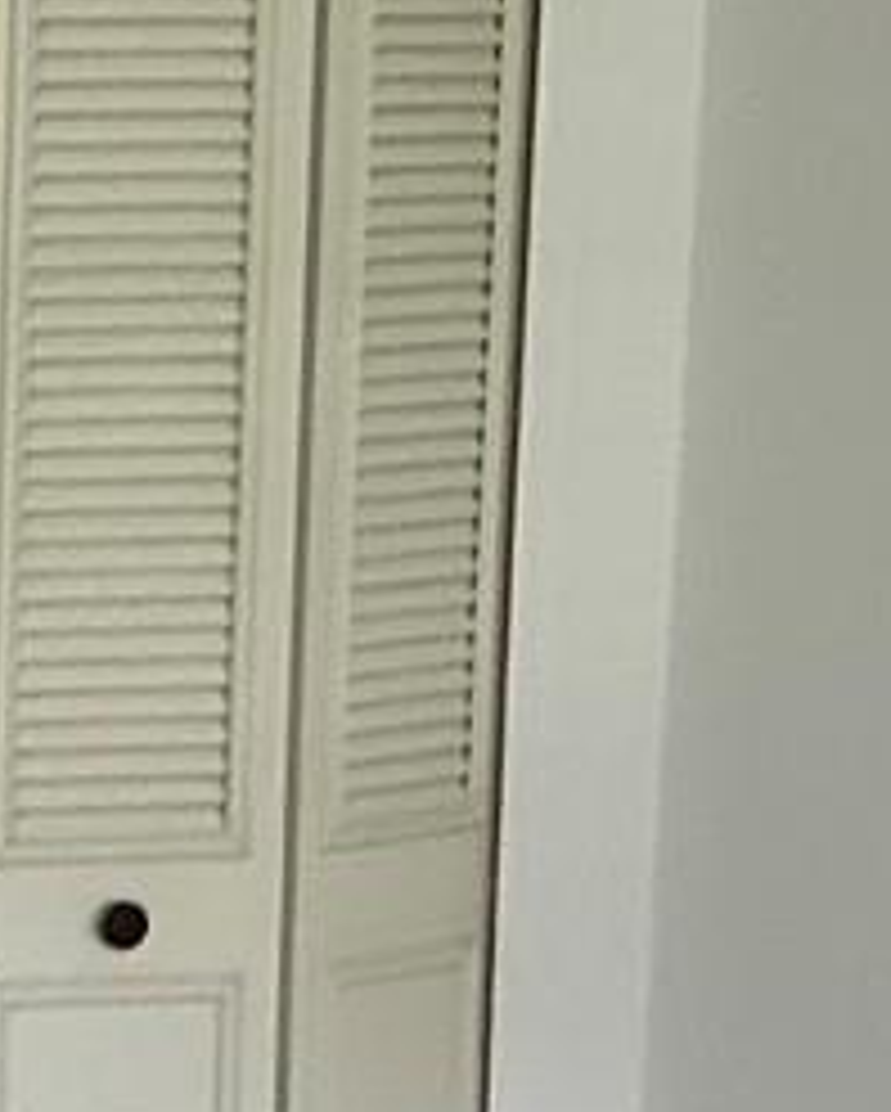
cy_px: 1166
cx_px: -968
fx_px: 5827
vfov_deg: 10.8
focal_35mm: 177
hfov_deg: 8.3
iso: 80
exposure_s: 1/60
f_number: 1.8
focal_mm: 3
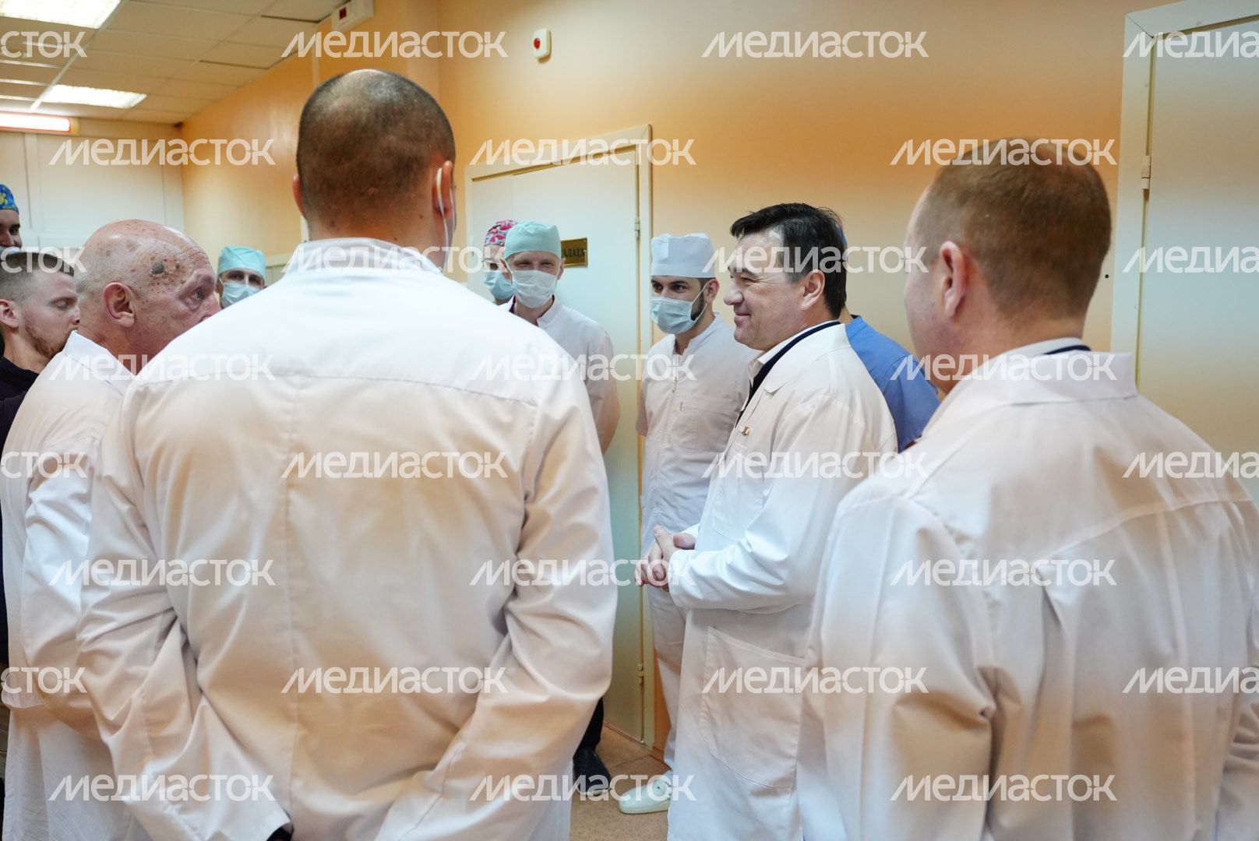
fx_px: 1050
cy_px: 420
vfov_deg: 43.7
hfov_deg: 61.9
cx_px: 630
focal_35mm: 30
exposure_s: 1/200
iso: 3200
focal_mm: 30
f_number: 4.5
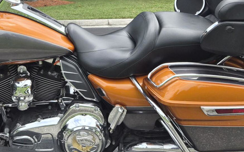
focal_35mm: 56
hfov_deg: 36.1
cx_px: 95
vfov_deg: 22.3
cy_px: 3
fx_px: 372
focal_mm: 5.4
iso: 80
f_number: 1.8
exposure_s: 1/3728
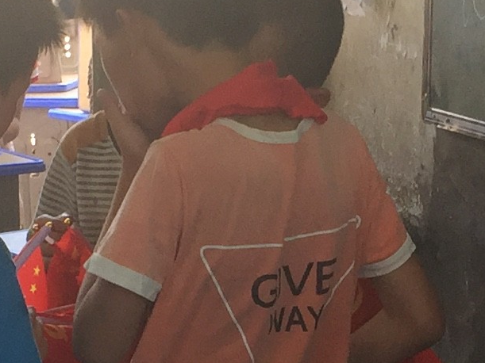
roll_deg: -0.9
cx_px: 264
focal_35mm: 155
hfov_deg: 12.7
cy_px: 326
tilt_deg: -12.9
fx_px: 2171
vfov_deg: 9.5
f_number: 2.2
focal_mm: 4.15
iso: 50
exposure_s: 1/100
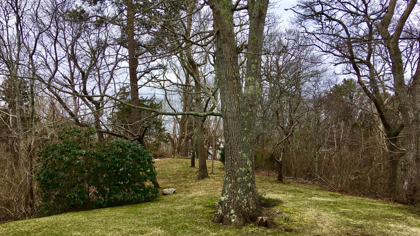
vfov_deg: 36.5
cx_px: 209
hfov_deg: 61.0
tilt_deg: +2.2
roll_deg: +0.5
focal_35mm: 32
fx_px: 356
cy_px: 142
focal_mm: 4.15
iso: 25
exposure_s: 1/916
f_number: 2.2
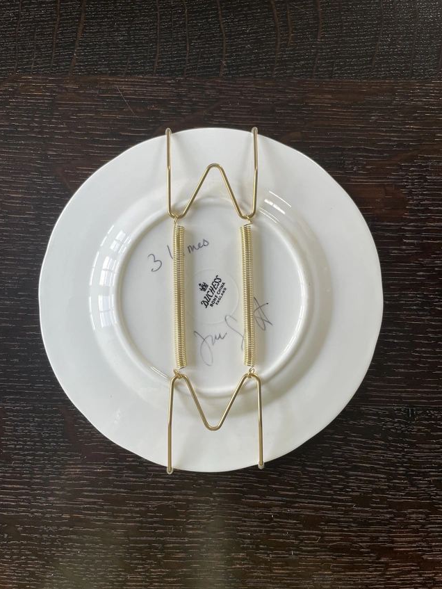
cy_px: 293
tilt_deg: -87.5
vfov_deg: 65.3
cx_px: 215
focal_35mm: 27
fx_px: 459
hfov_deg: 51.4
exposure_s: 1/121
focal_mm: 4.2
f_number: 1.6
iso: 80
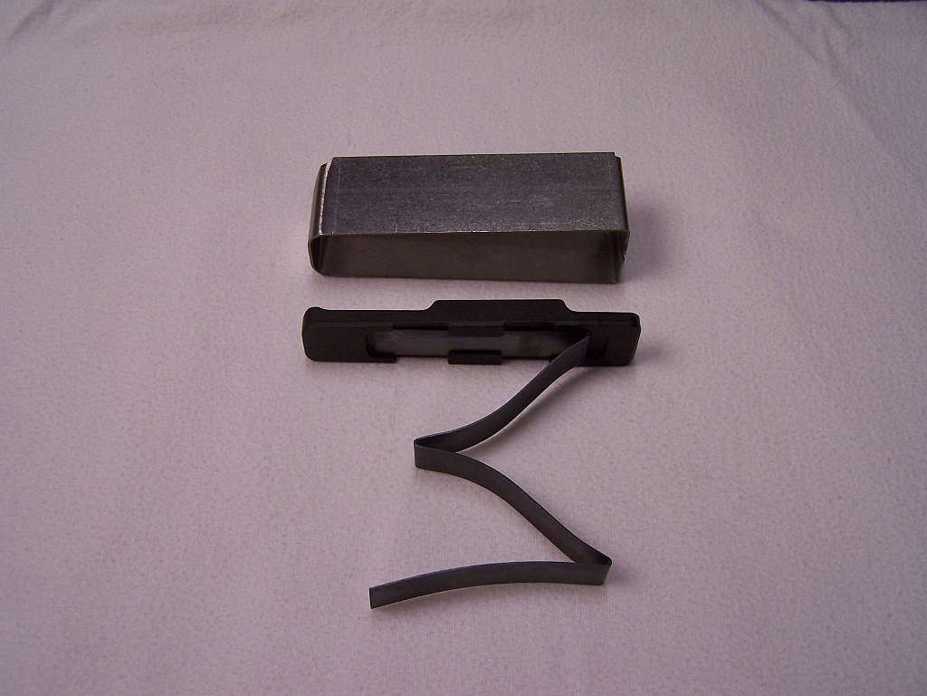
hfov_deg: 49.0
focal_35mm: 38
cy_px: 348
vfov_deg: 37.7
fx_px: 1018
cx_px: 464
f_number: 2.8
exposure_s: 1/30
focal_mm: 6.3
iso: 140
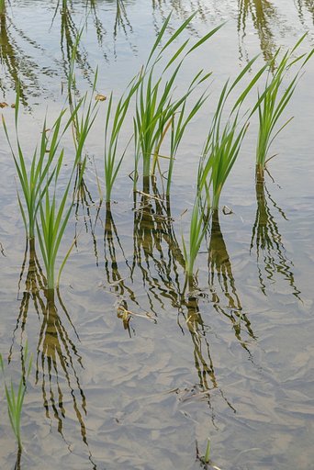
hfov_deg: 12.2
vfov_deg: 18.2
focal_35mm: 112
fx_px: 1470
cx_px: 157
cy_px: 235
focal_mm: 75
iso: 200
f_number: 7.1
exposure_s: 1/400
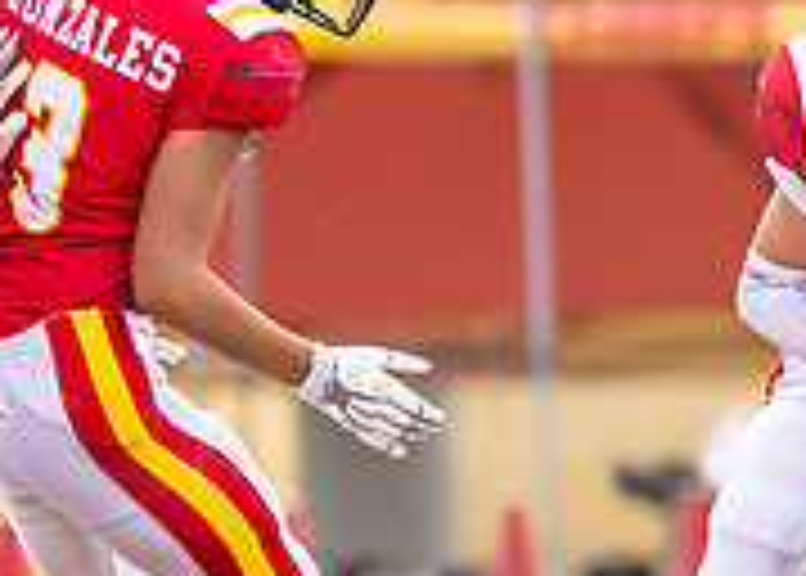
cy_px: 177
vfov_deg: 1.0
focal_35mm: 1457
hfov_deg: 1.4
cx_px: 1359
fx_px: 33365
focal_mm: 200
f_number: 2.8
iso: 160
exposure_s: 1/1250
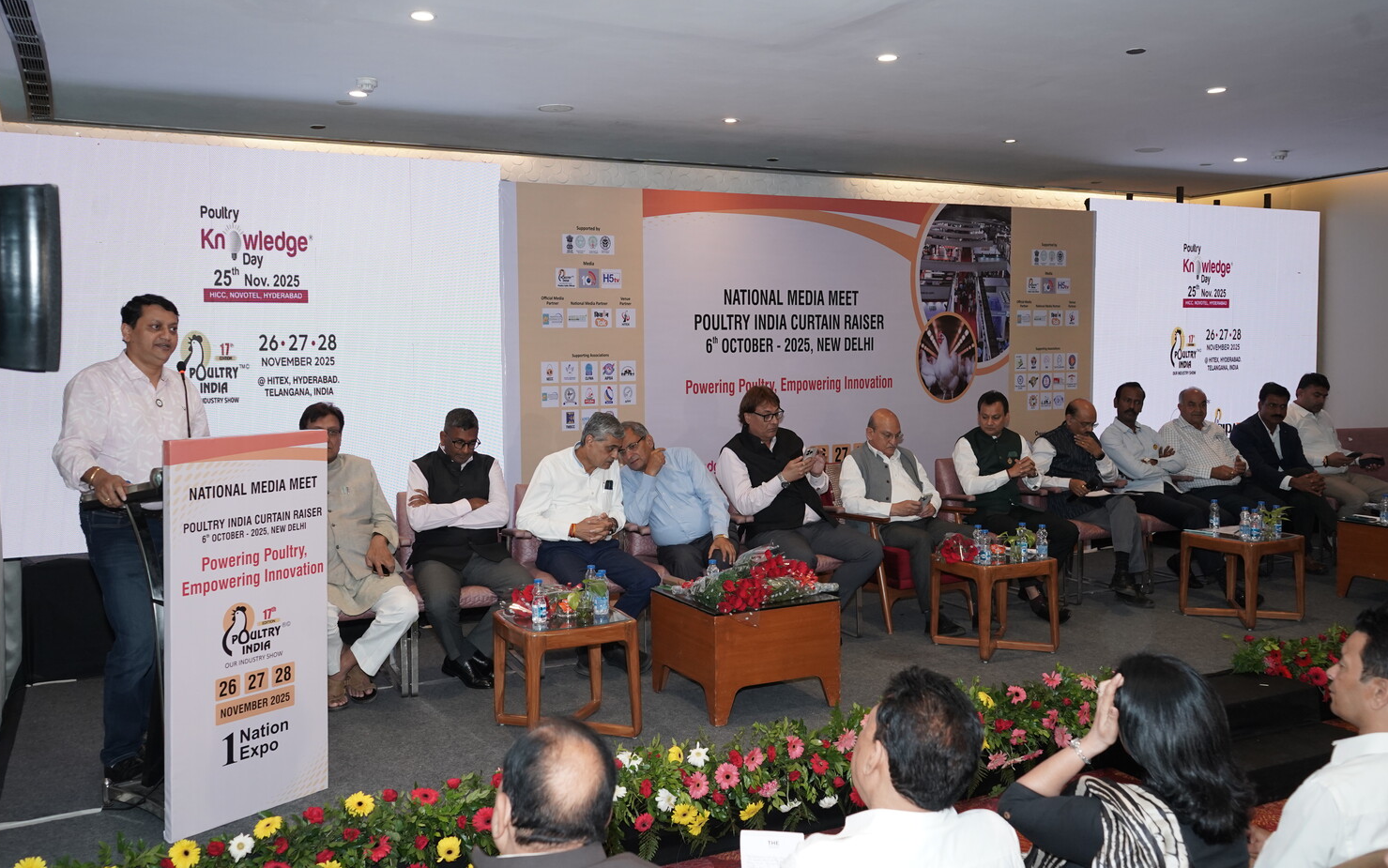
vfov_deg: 40.6
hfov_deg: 61.2
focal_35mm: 31
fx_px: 1173
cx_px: 697
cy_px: 414
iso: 1600
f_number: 5
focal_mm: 30
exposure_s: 1/125
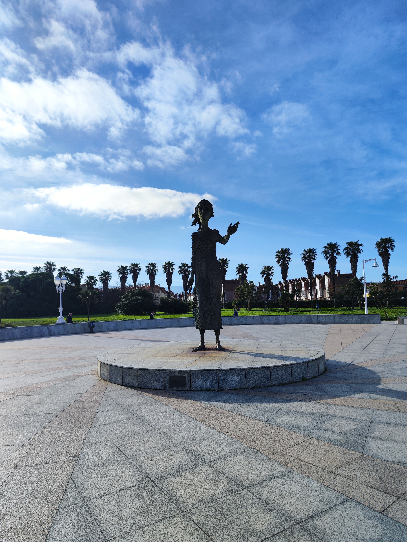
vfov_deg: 73.9
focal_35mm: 23
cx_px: 204
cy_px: 271
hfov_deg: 58.9
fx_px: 361
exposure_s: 1/1600
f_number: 1.69
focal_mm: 7.01
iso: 50
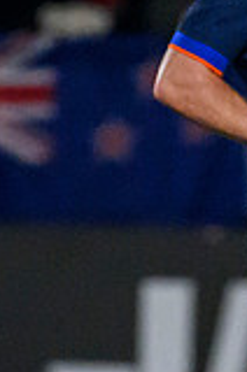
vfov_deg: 0.6
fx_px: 36609
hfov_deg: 0.4
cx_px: 468
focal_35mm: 3542
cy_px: 595
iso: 10000
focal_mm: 560
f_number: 4
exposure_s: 1/1250
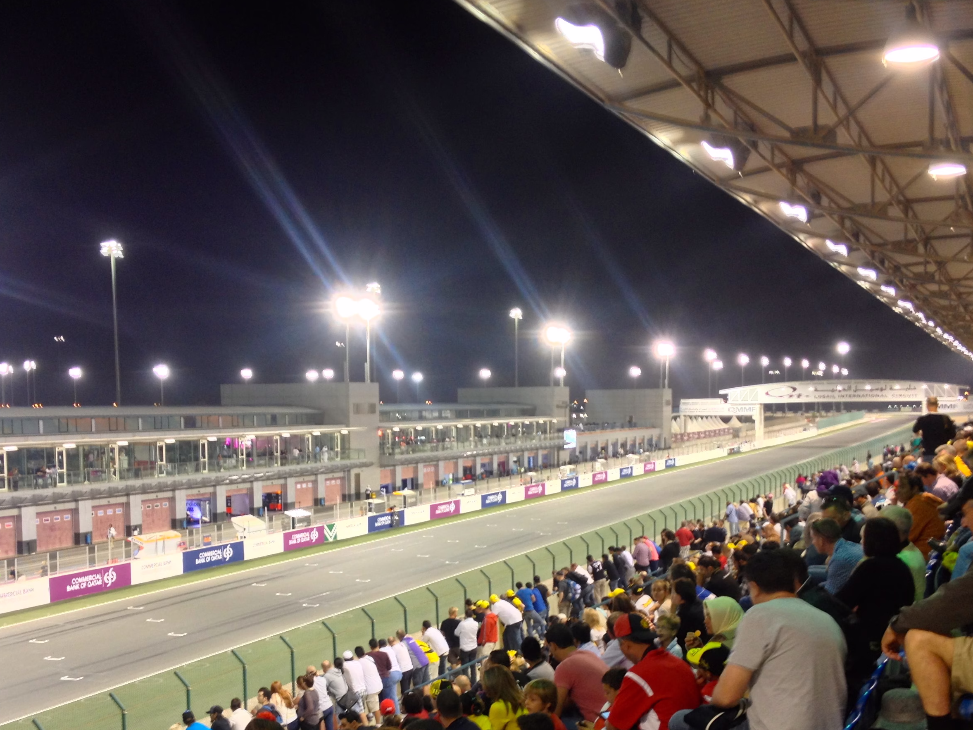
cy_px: 370
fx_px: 1012
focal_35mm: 36
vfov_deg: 39.7
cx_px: 495
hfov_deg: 51.4
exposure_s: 1/20
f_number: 2.4
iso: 64
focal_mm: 4.28
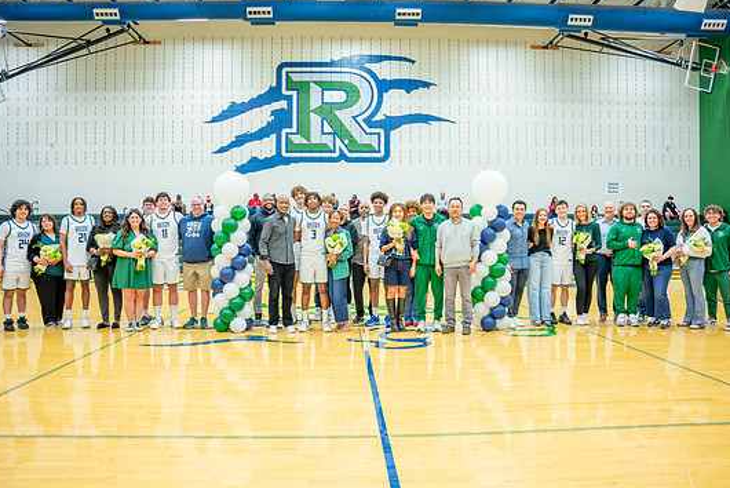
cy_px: 250
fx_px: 548
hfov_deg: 67.3
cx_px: 359
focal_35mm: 27
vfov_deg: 48.0
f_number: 2.8
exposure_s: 1/500
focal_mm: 24
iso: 3200
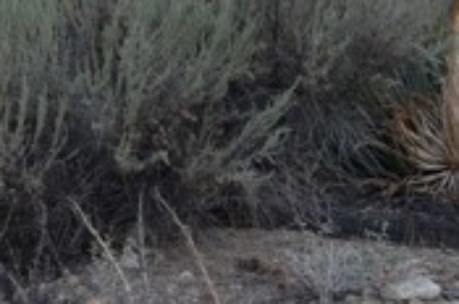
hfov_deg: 17.0
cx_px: -372
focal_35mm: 99
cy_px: 5
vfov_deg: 13.6
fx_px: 1260
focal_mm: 18
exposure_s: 1/100
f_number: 5
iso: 400
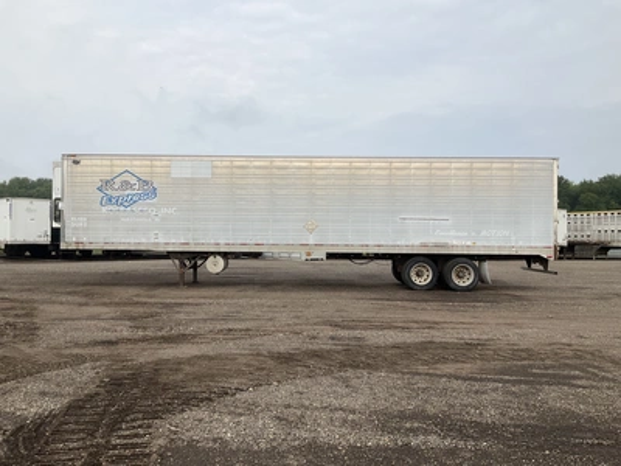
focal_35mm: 29
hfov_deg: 61.7
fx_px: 520
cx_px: 310
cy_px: 233
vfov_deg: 48.2
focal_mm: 3
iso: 25
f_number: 1.8
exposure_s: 1/1311
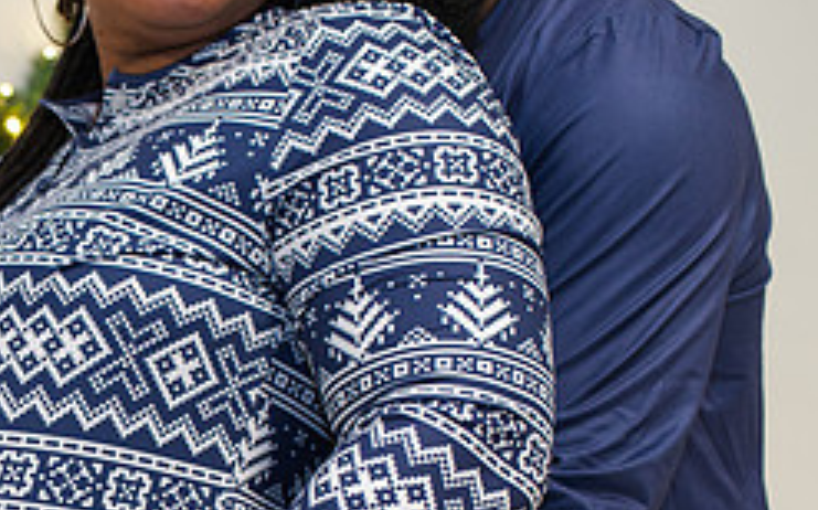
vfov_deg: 14.0
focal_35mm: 91
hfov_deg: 21.6
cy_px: 580
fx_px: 2027
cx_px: -88
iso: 1000
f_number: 3.5
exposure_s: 1/200
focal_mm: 35
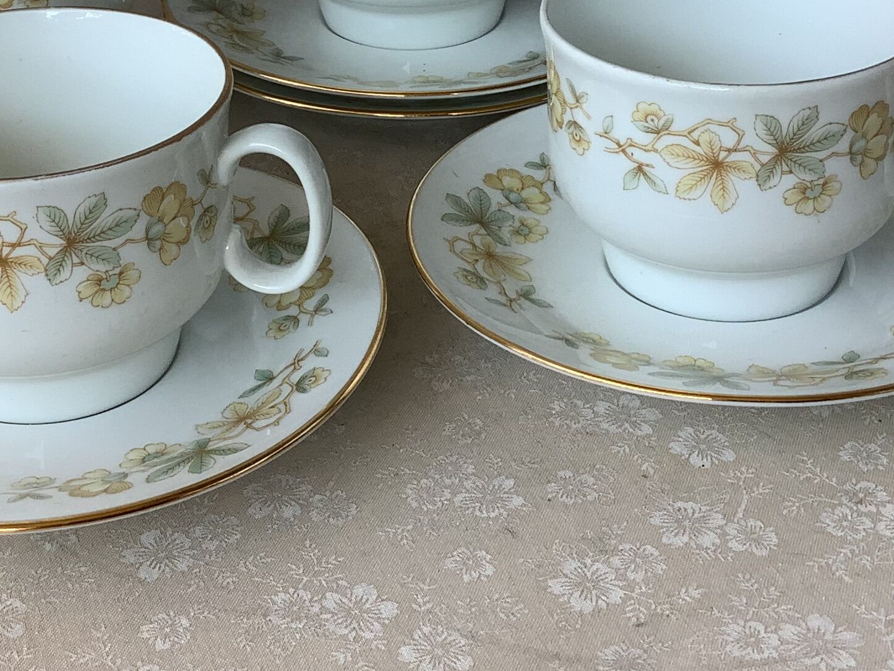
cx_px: 401
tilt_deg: -23.3
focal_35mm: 70
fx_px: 1808
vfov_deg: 20.6
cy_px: 75
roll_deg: +2.3
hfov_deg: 27.8
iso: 25
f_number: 2.4
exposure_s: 1/193
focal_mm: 3.3
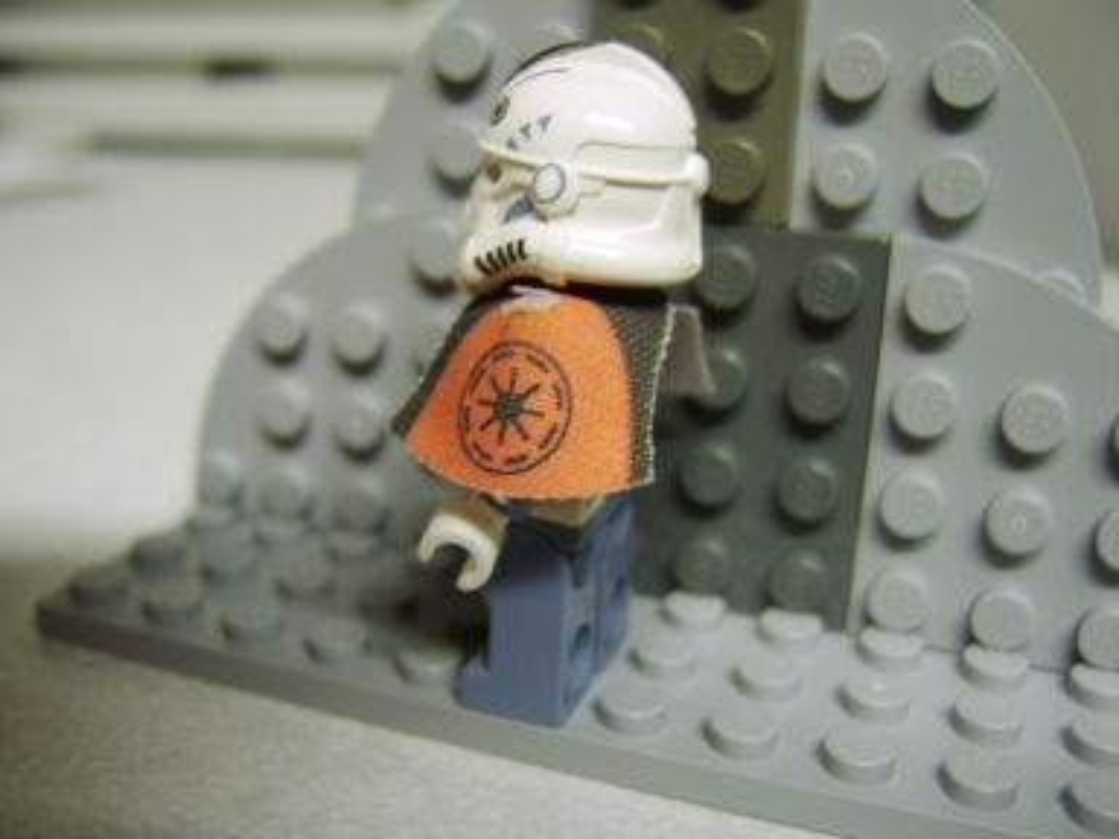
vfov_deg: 45.4
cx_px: 560
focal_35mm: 31
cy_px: 420
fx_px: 1002
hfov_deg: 58.4
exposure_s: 1/8
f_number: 2.7
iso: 71
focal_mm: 8.13
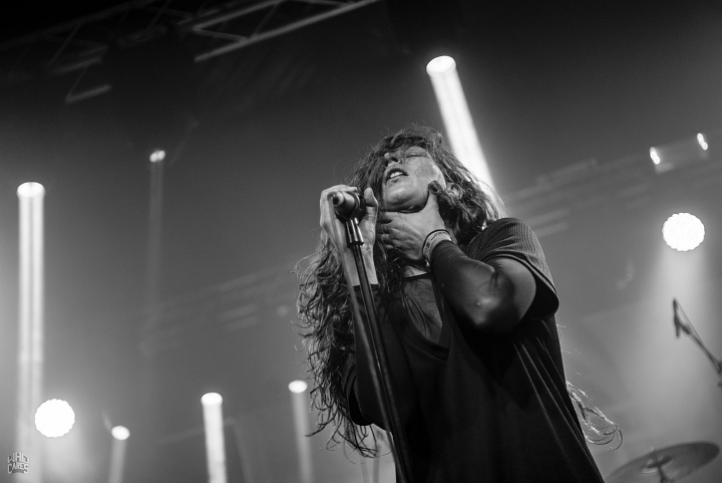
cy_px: 242
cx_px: 361
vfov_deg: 22.7
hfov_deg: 33.4
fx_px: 1204
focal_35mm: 60
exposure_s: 1/125
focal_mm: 60
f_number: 2.8
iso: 250
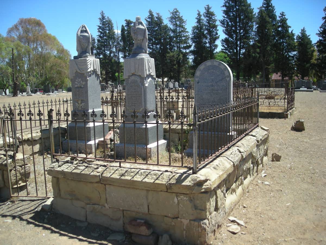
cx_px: 163
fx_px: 330
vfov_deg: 40.7
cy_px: 122
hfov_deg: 52.6
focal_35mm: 35
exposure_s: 1/130
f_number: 5.7
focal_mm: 5.7
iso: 50
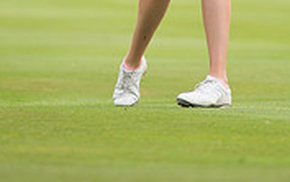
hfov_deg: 2.7
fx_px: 6147
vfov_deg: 1.7
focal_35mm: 777
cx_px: 174
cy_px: -185
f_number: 5
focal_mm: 300
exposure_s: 1/1250
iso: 400
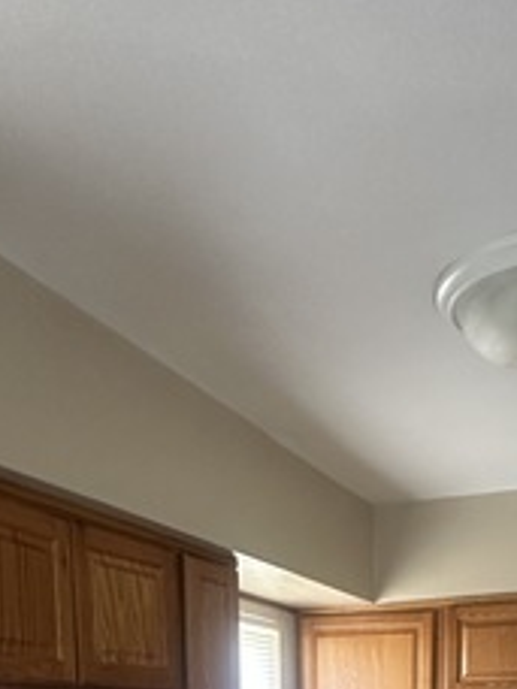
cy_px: 875
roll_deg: -2.3
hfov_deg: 34.8
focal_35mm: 41
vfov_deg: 34.2
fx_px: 816
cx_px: 342
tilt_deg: -7.8
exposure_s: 1/60
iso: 400
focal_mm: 2.22
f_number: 2.2
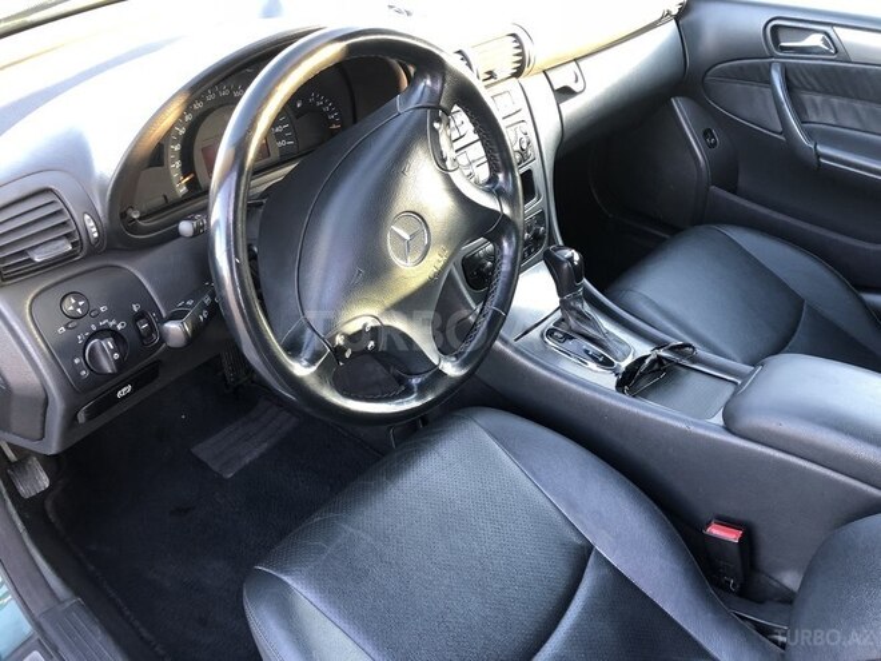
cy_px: 330
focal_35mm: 29
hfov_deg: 61.7
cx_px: 440
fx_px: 738
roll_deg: -3.1
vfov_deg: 48.2
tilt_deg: -37.4
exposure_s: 1/17
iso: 50
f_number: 1.8
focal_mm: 3.99
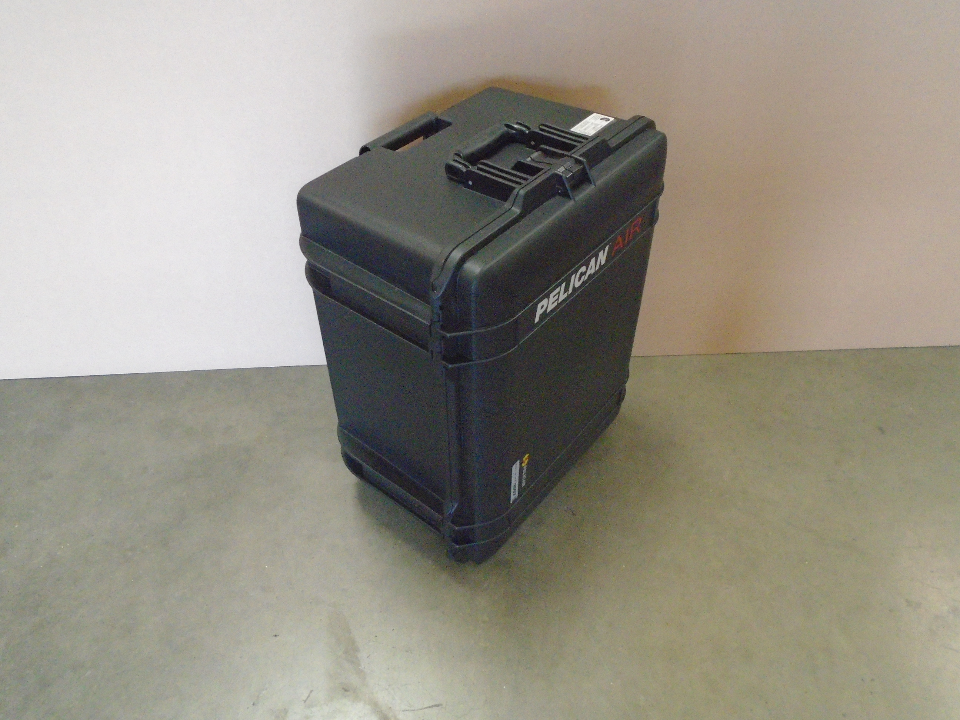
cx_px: 480
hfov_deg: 67.3
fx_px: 721
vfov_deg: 53.1
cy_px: 360
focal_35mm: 26
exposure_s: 1/80
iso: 800
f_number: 3.2
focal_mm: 4.6
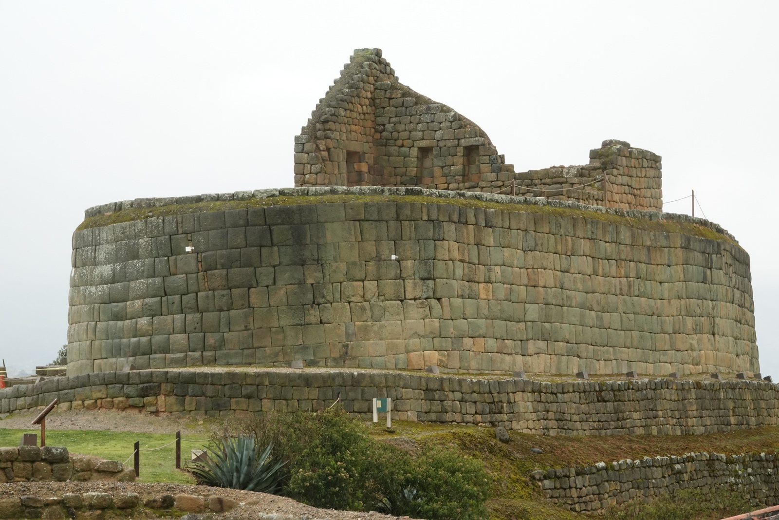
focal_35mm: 135
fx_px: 2921
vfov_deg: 10.2
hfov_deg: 15.2
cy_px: 260
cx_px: 390
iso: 800
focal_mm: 49.51
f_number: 13
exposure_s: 1/50
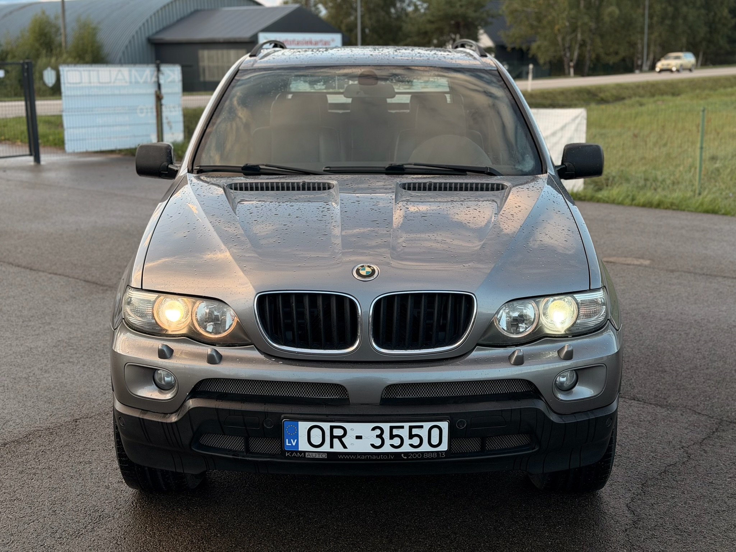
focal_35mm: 48
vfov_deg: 30.3
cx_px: 368
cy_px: 276
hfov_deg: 39.7
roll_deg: +1.3
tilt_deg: -11.9
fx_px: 1021
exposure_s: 1/311
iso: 64
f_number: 1.78
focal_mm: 6.76
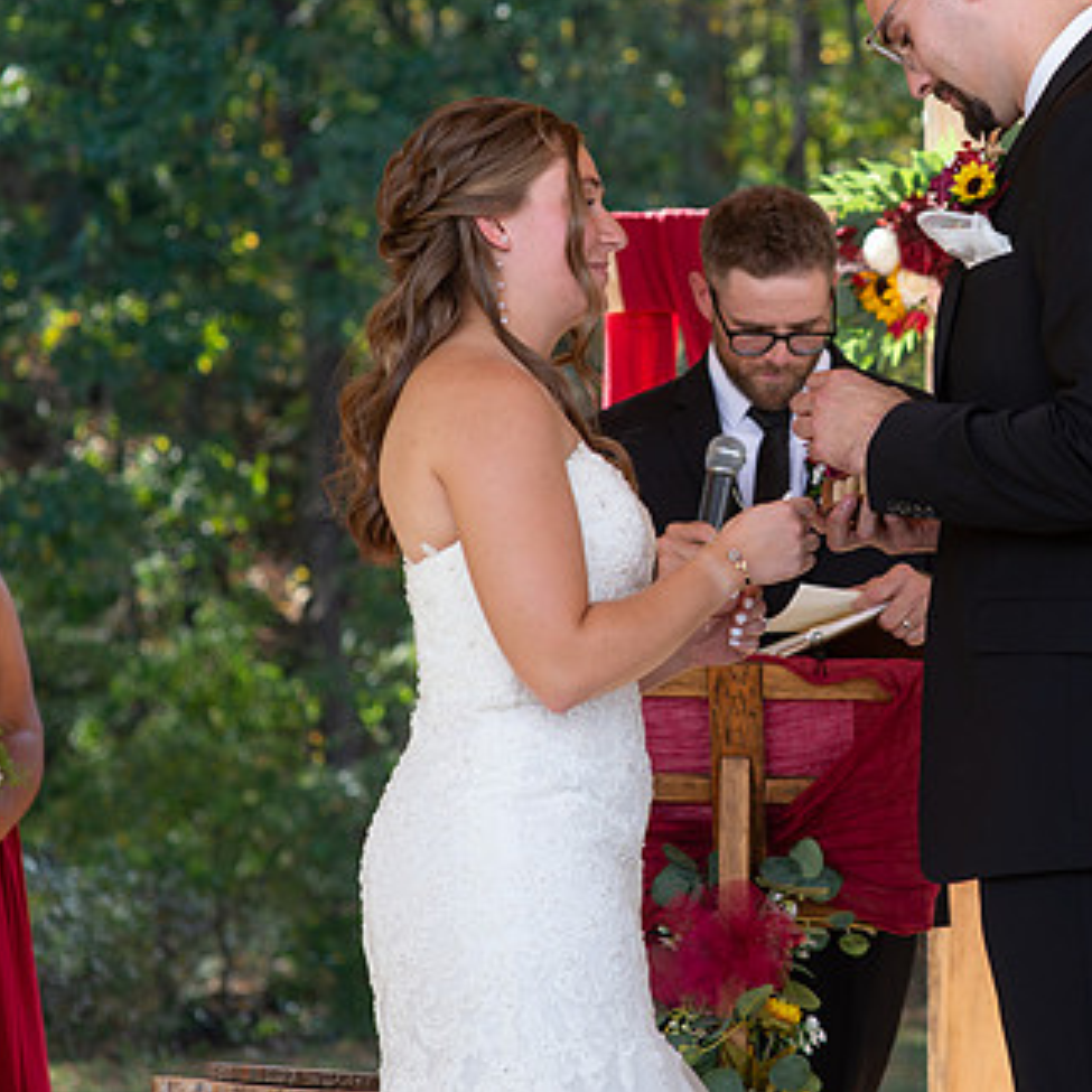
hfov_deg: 11.6
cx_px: 852
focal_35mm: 150
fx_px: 5354
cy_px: 465
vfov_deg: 11.6
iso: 400
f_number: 5
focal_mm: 85
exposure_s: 1/320
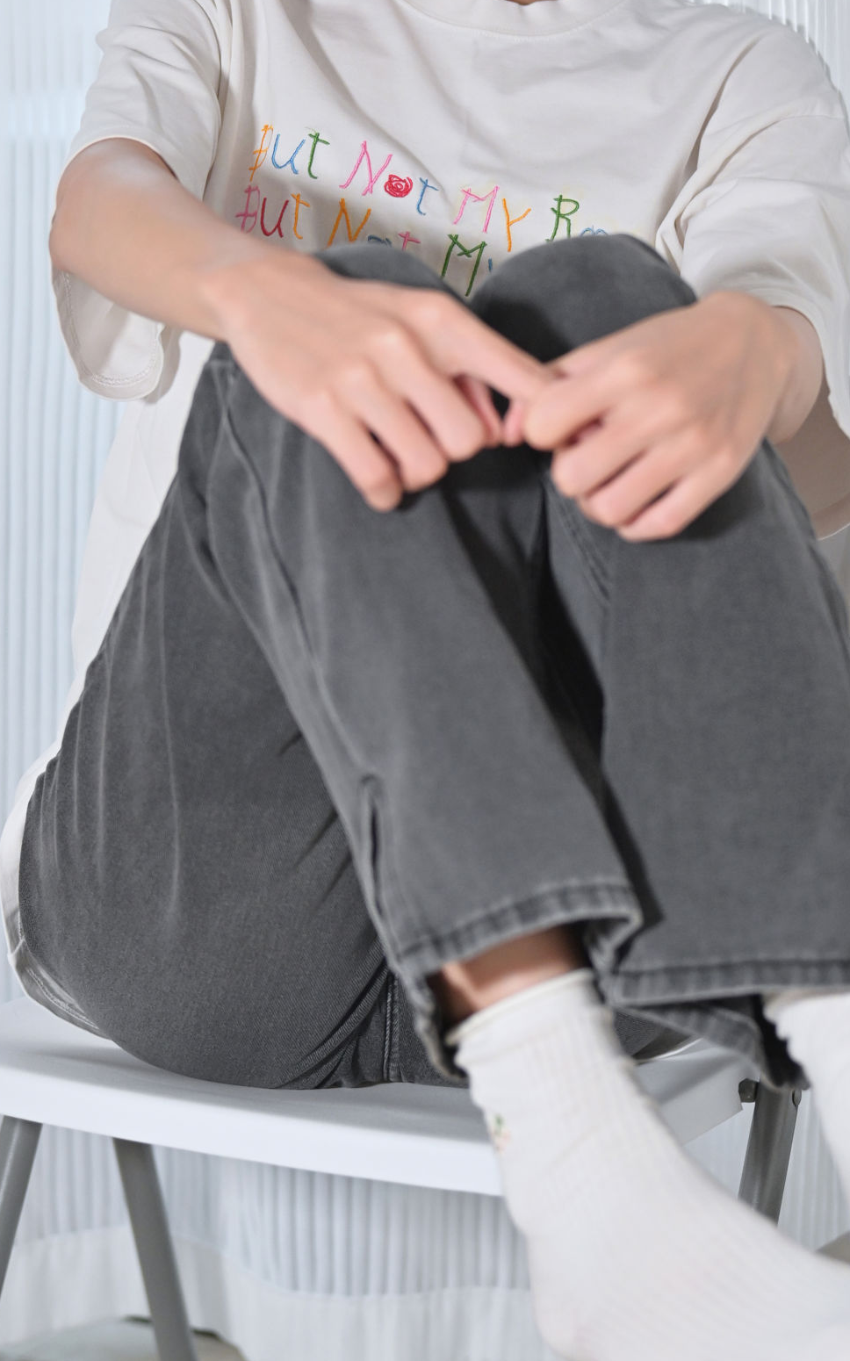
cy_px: 506
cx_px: 601
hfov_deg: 12.7
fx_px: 3820
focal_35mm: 103
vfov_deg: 20.2
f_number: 2.4
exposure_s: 1/100
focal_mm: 58
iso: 1600
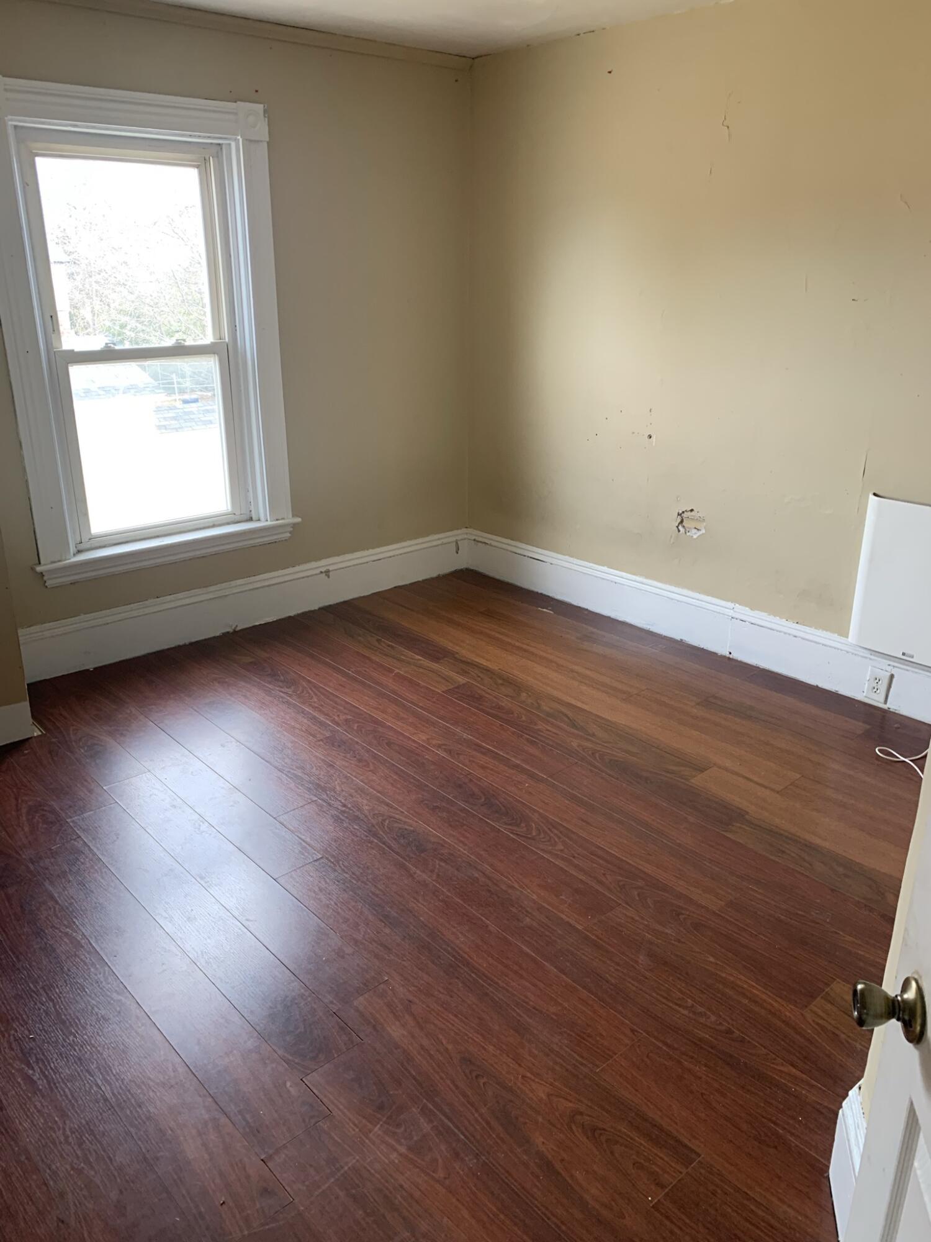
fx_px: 932
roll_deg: -0.5
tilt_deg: -17.6
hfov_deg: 53.1
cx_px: 466
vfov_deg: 67.3
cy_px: 621
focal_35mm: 26
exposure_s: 1/96
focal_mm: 4.25
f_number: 1.8
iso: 100
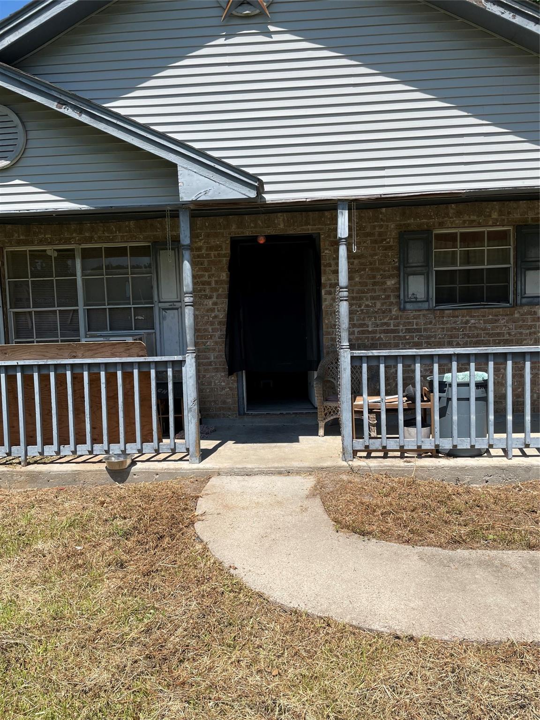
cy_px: 360
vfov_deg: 67.3
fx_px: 541
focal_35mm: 26
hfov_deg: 53.1
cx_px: 270
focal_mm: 4.2
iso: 32
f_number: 1.6
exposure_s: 1/3300
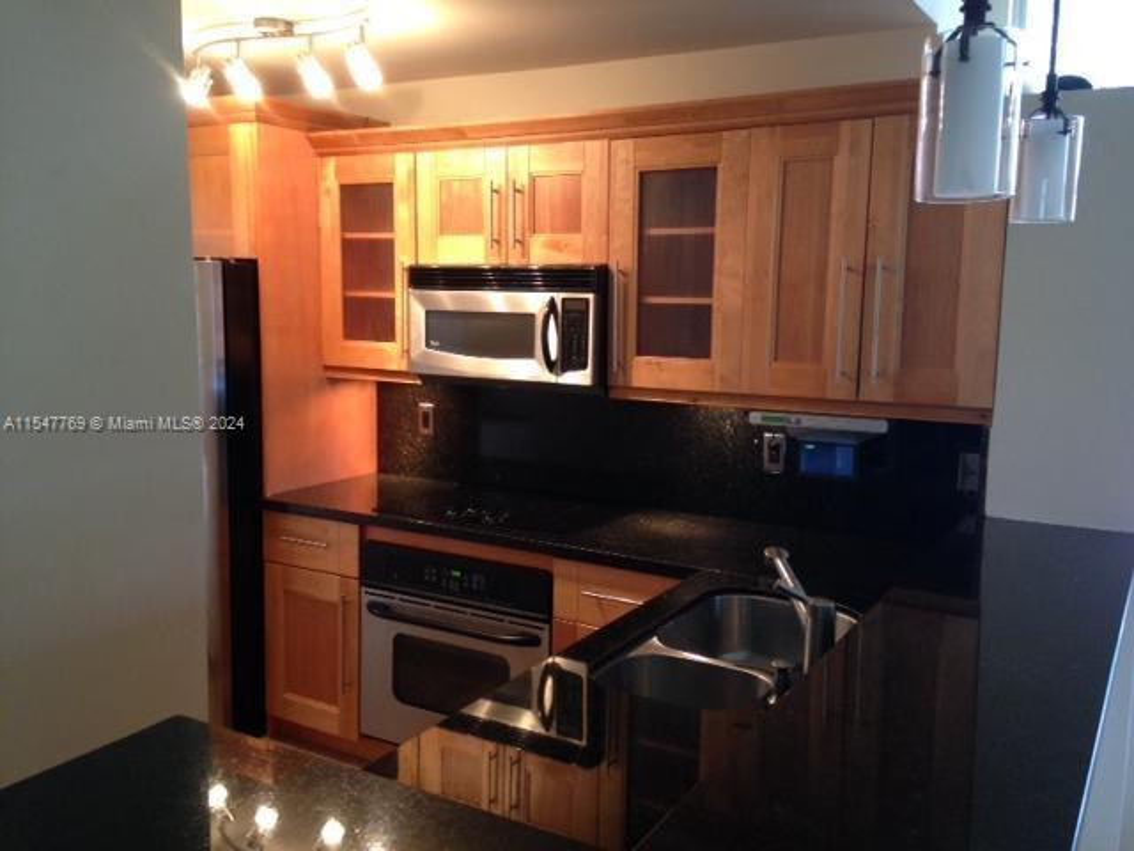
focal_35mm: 33
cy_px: 426
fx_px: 1081
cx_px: 567
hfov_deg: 55.4
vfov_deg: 42.9
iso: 160
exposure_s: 1/20
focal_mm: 4.12
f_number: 2.4
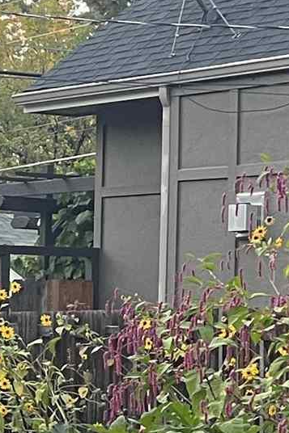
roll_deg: -1.1
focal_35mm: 155
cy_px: 334
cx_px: -335
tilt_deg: -1.7
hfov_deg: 8.3
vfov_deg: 13.2
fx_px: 1868
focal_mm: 5.7
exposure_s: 1/60
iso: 100
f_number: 1.5
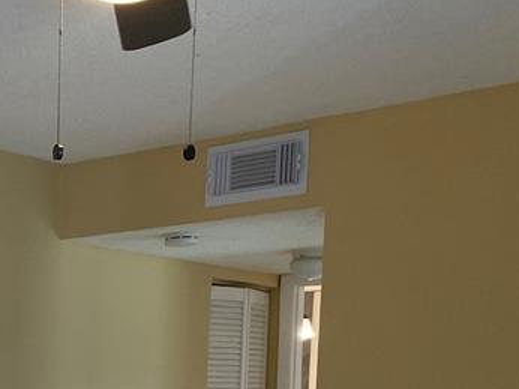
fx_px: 1154
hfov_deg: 21.6
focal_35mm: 77
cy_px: 563
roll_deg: +0.4
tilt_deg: -6.7
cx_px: -240
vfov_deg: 17.4
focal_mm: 4.25
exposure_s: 1/120
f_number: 1.8
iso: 125
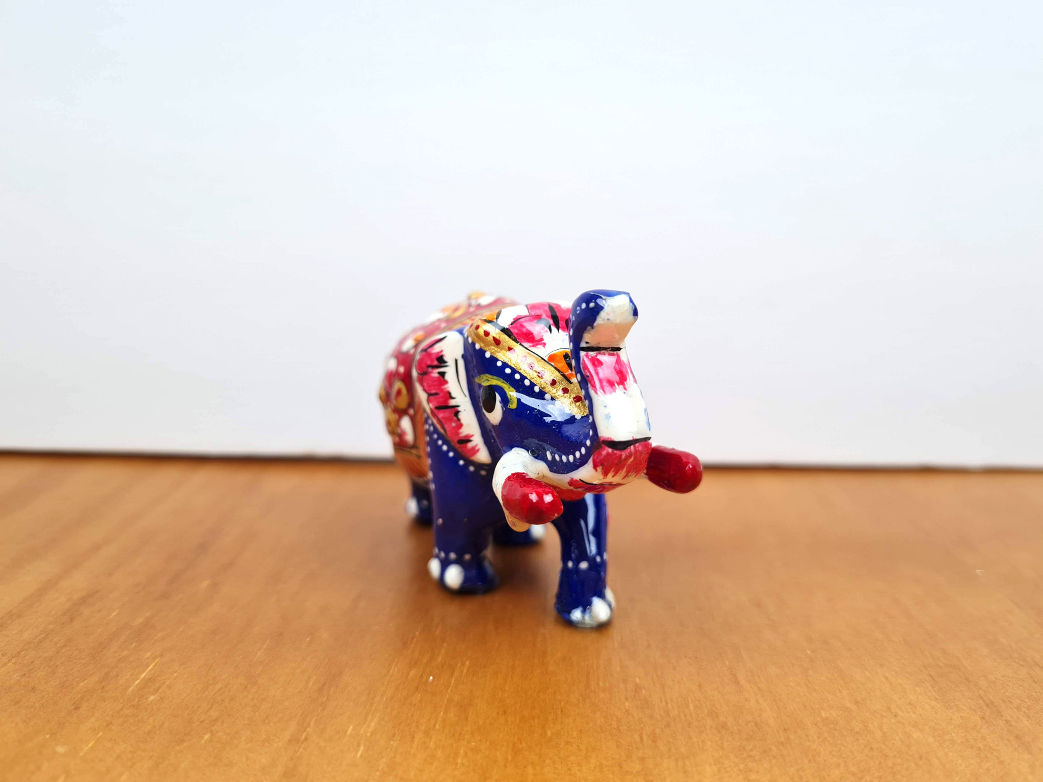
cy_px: 391
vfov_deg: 53.1
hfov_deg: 67.3
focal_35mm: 26
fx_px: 783
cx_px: 522
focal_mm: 5.4
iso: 50
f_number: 1.8
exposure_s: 1/172
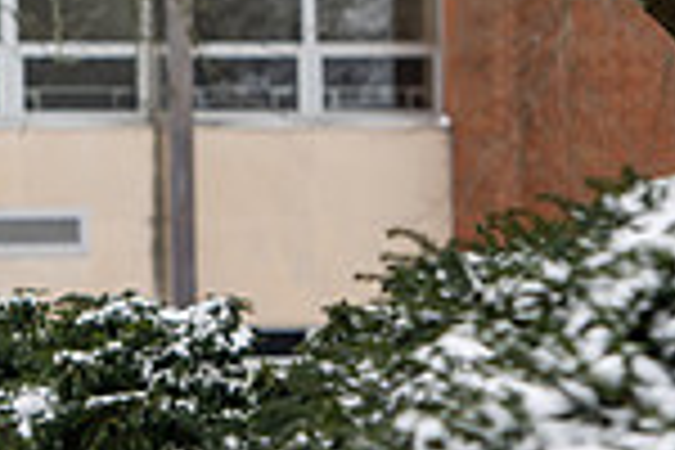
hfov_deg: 3.9
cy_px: -65
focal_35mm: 522
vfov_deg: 2.6
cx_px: -270
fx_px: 9787
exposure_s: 1/400
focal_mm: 135
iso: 125
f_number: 4
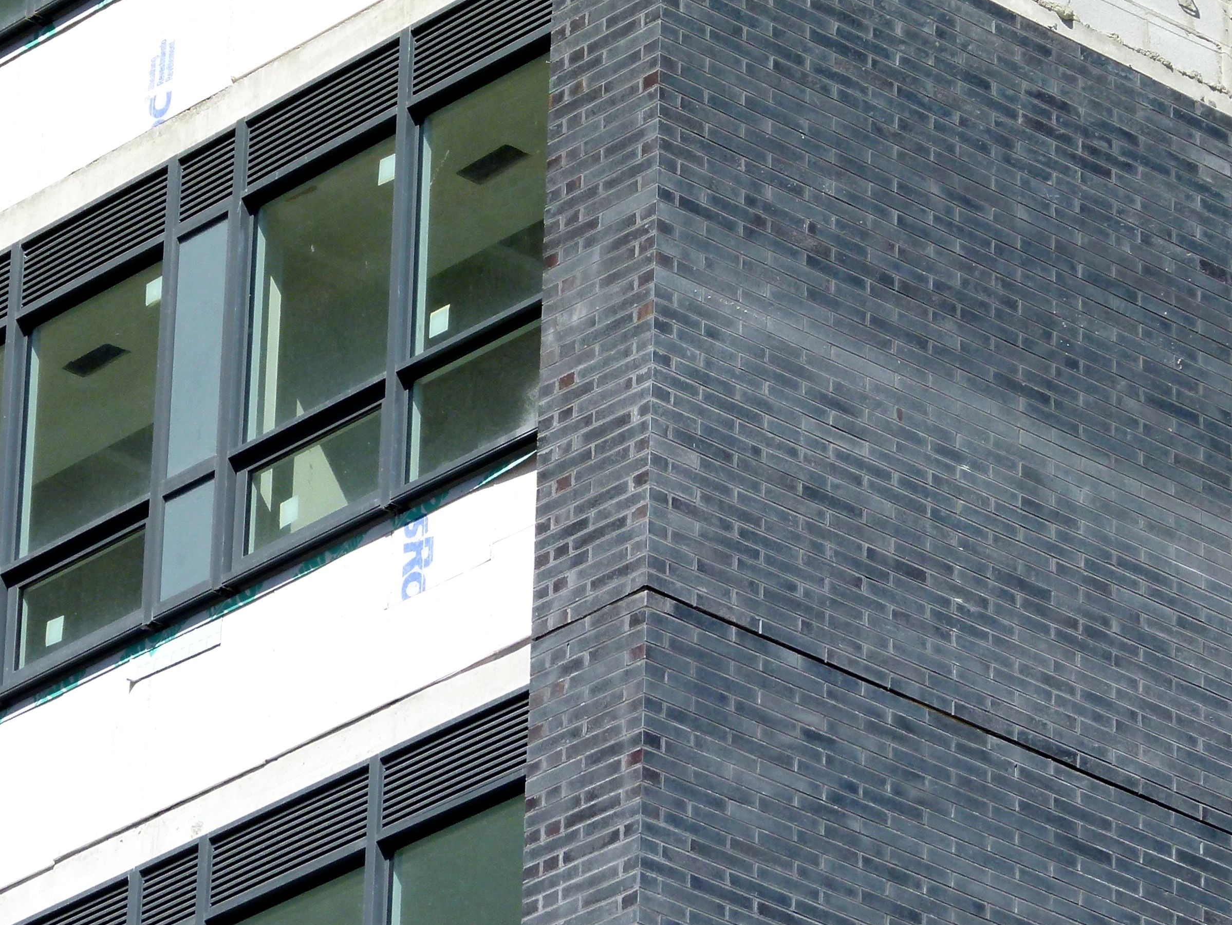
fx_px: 9361
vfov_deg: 5.7
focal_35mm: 263
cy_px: 633
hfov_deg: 7.5
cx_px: 682
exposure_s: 1/640
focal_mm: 26.2
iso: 100
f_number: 4
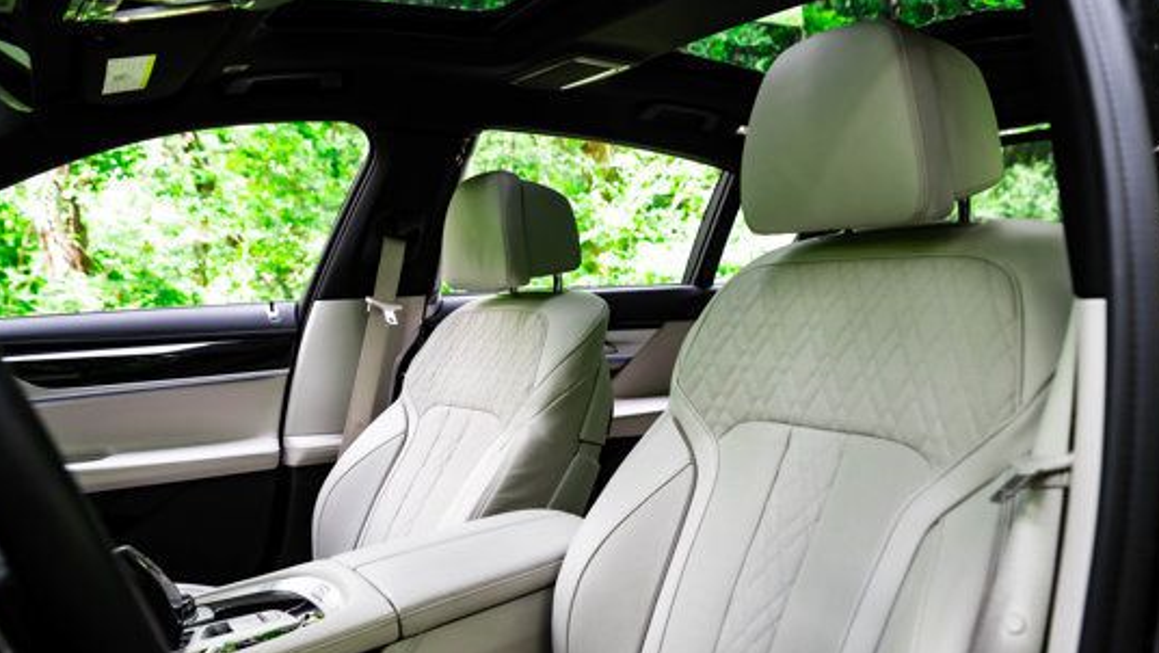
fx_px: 922
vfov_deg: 38.7
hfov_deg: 64.3
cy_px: 410
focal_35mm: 30
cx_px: 601
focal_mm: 24
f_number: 4
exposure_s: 1/250
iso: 800
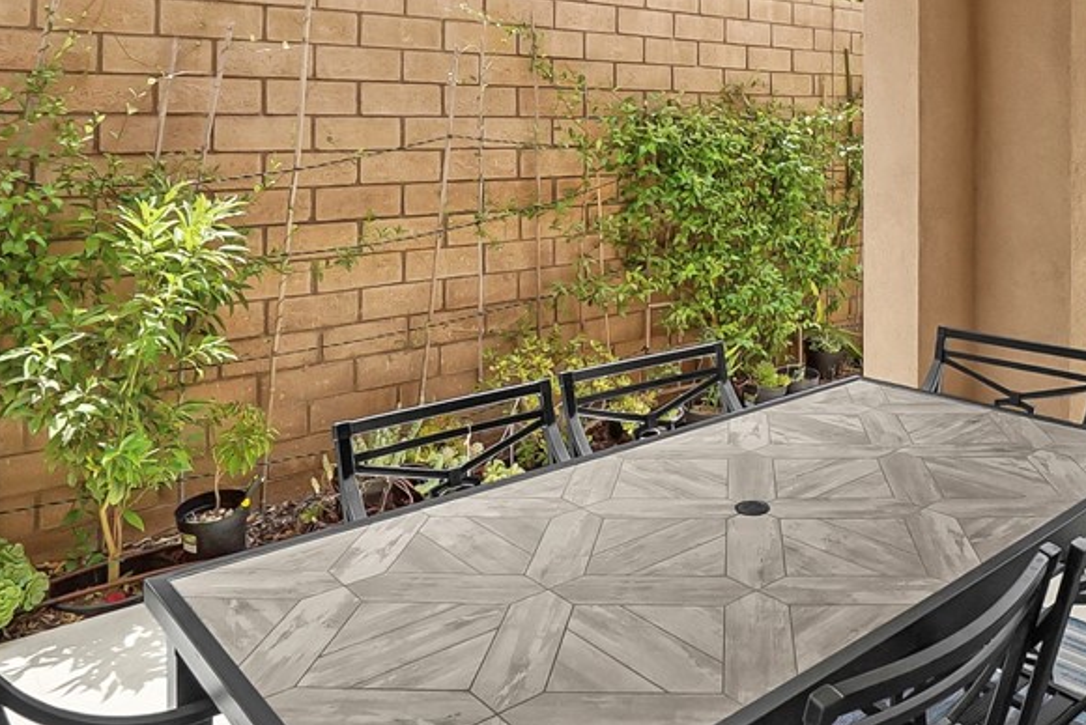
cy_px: 254
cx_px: 738
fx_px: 845
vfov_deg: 45.9
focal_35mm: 28
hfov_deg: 63.5
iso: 800
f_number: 10
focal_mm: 10
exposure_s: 1/800
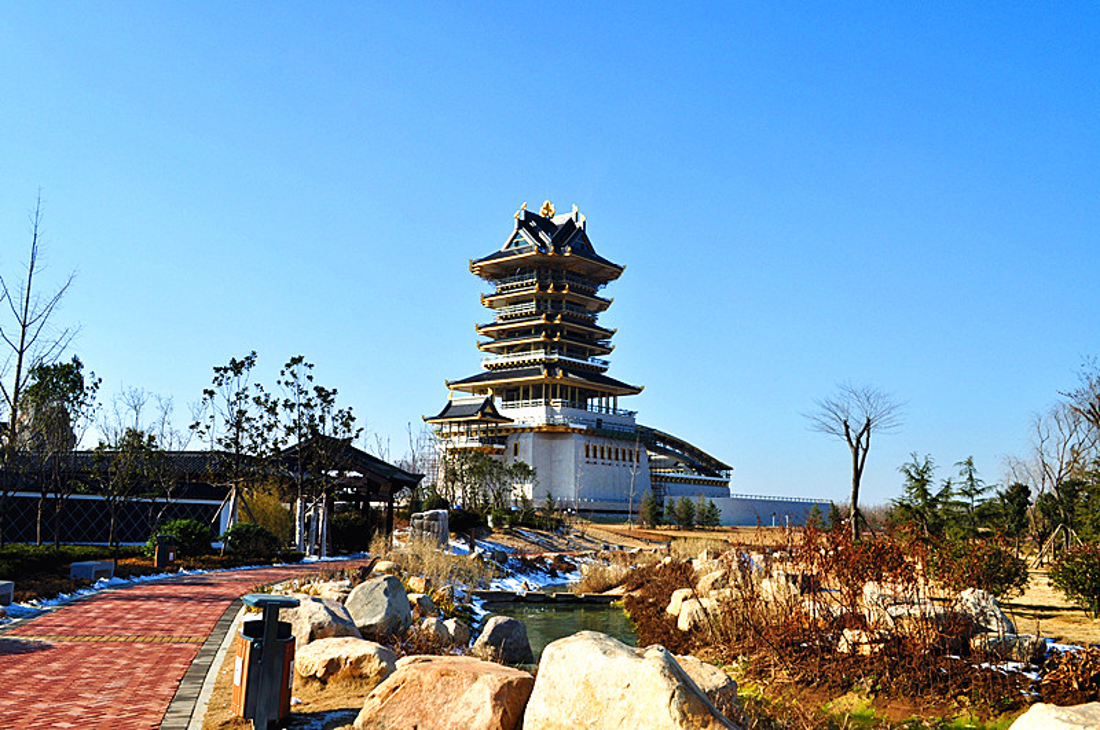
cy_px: 365
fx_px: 1007
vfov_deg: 39.9
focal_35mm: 33
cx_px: 550
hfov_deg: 57.3
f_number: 11
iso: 200
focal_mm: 22
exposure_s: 1/400
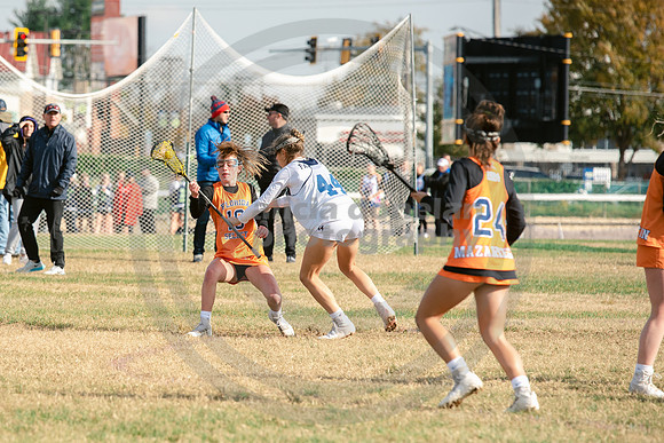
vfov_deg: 4.4
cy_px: 242
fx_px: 5815
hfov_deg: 6.5
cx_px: 145
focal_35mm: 315
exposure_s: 1/1600
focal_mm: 200
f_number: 5
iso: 250
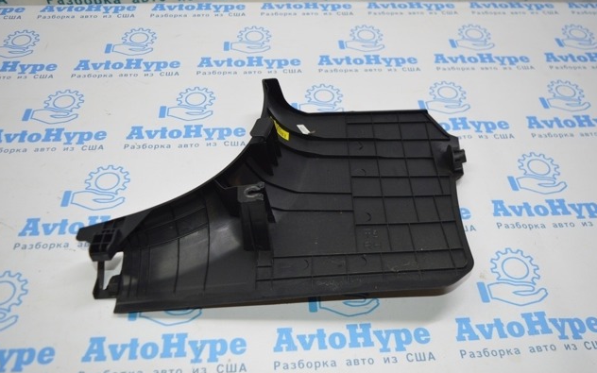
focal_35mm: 34
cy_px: 188
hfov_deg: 56.7
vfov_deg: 37.3
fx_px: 553
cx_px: 297
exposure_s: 1/100
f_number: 4
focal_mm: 22
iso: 400
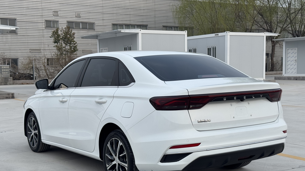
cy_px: 109
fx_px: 429
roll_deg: +0.5
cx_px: 153
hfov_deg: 39.2
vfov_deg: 22.6
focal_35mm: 53
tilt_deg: -4.9
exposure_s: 1/1597
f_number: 1.78
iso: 64
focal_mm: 6.76
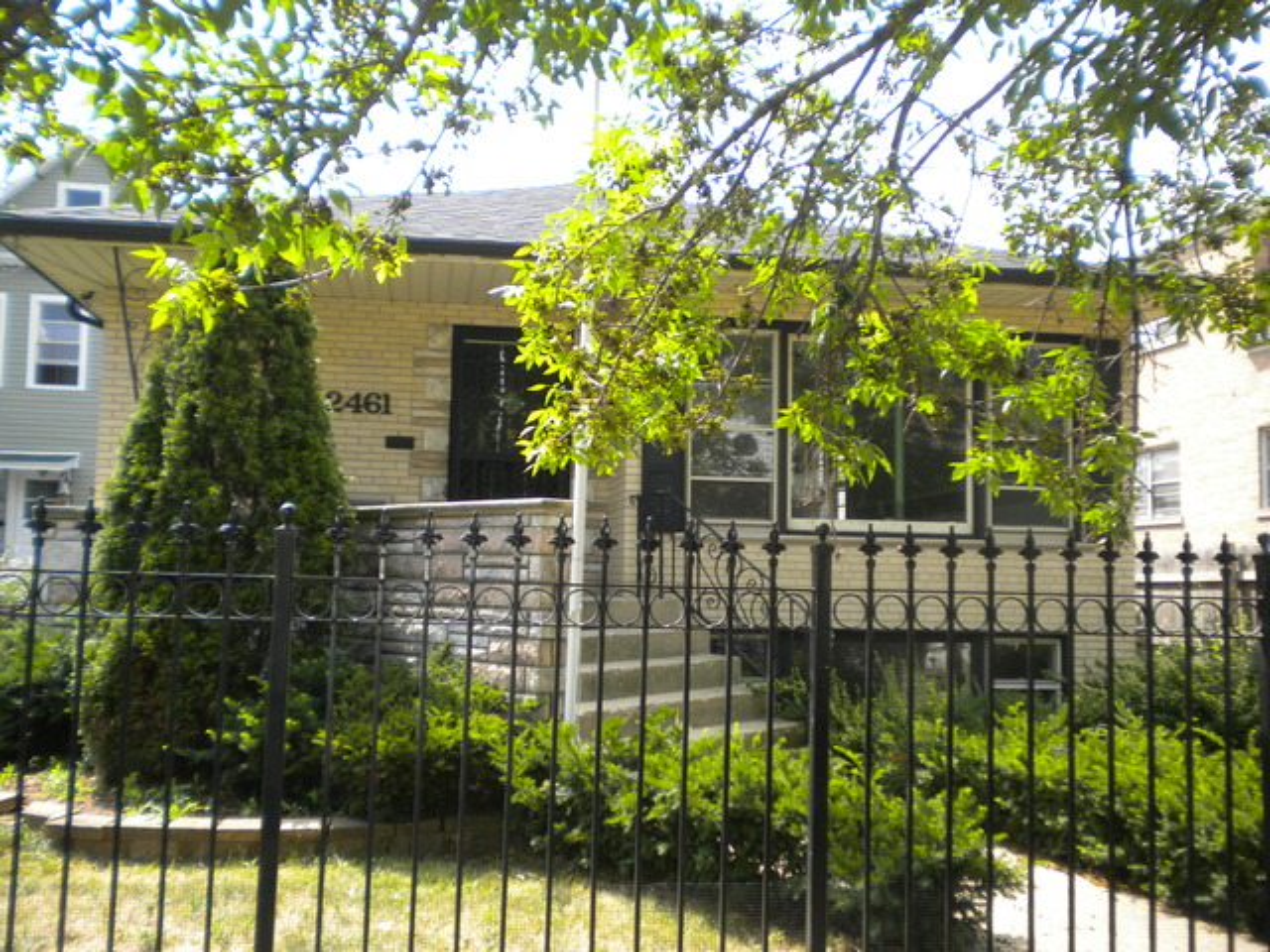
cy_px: 476
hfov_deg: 52.6
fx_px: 1284
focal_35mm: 35
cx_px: 635
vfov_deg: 40.7
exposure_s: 1/350
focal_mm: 6.3
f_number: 3.1
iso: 113
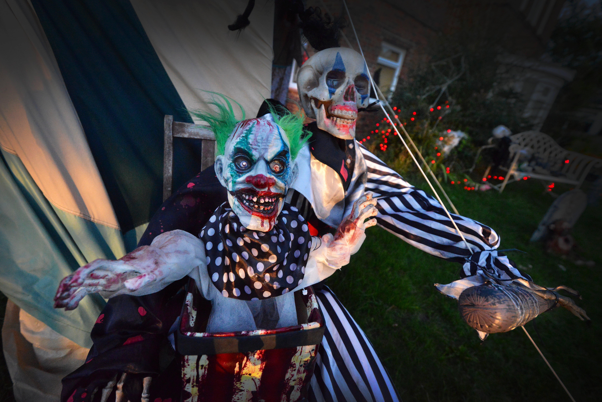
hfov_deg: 93.3
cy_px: 201
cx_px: 301
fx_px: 284
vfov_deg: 70.5
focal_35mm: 17
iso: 6400
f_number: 4
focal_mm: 17
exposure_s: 1/200
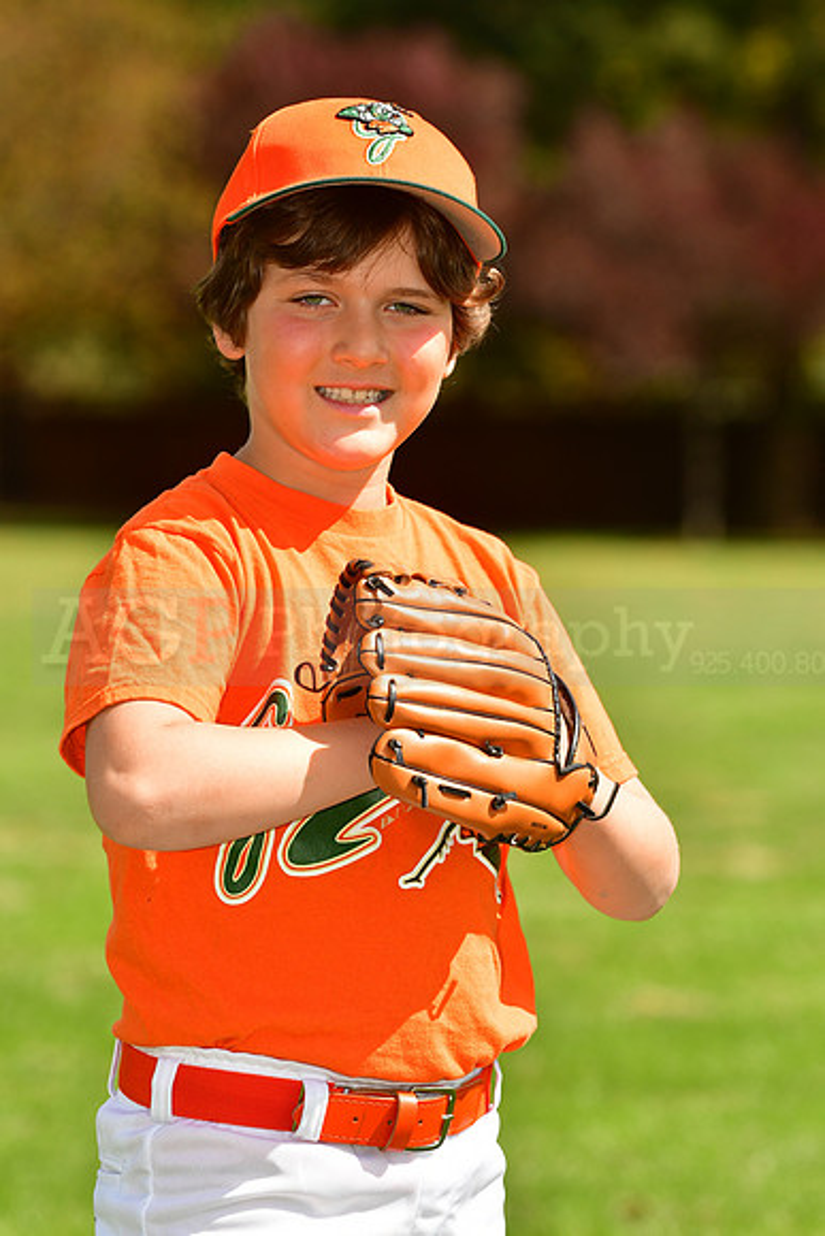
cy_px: 618
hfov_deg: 6.1
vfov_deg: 9.1
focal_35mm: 225
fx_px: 7729
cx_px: 412
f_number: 5
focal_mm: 150
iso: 200
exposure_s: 1/1000
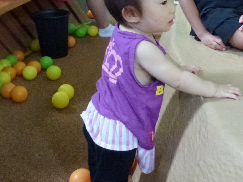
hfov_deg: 36.7
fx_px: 365
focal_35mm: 52
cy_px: 79
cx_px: 140
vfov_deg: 28.0
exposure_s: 1/40
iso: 800
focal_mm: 5.4
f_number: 3.5
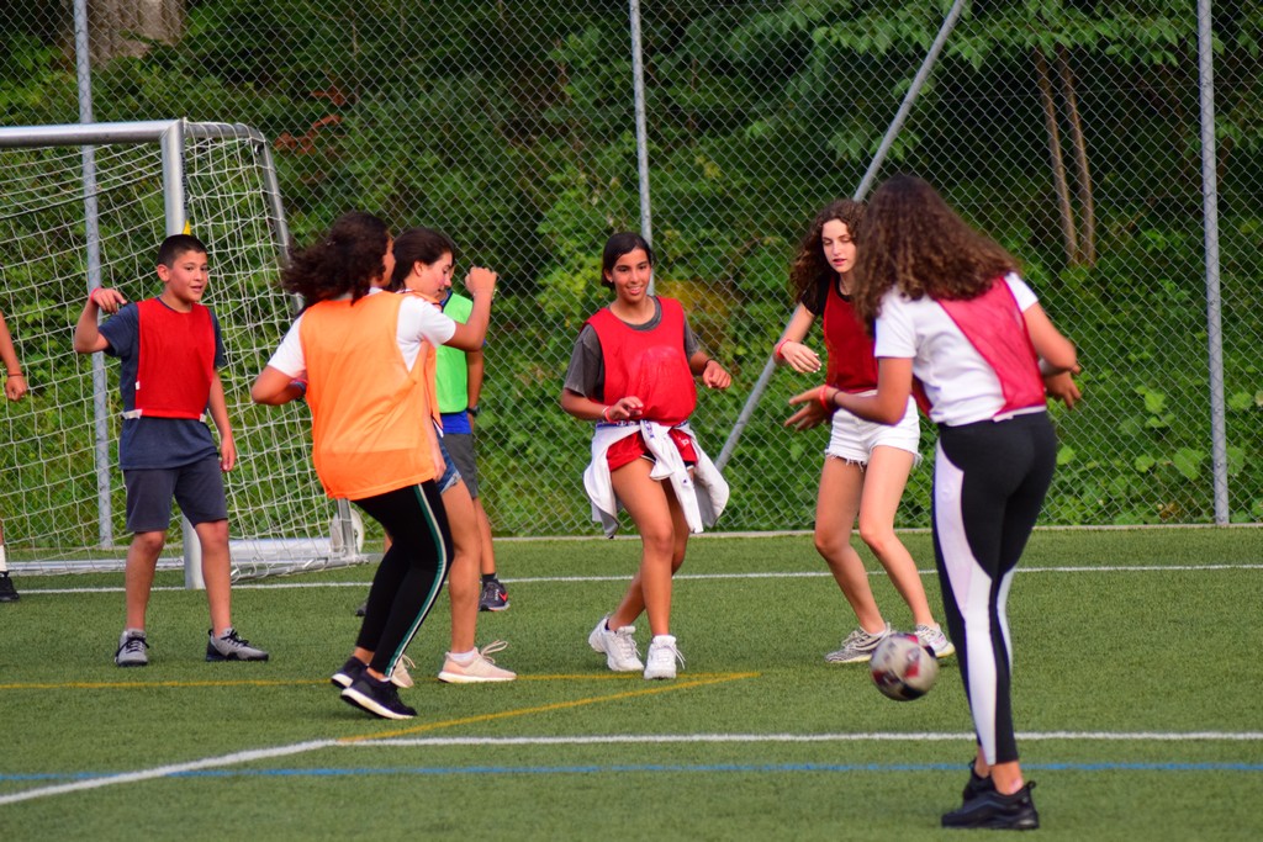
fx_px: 7368
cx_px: 632
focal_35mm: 210
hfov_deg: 9.8
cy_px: 421
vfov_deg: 6.5
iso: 1400
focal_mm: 140
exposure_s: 1/320
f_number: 4.2
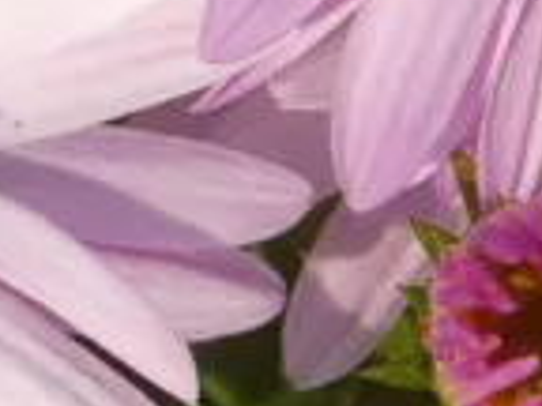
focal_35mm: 1506
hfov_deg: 1.3
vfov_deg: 1.0
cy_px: 90
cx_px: 828
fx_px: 23580
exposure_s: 1/125
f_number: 5.6
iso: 80
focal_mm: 60.8
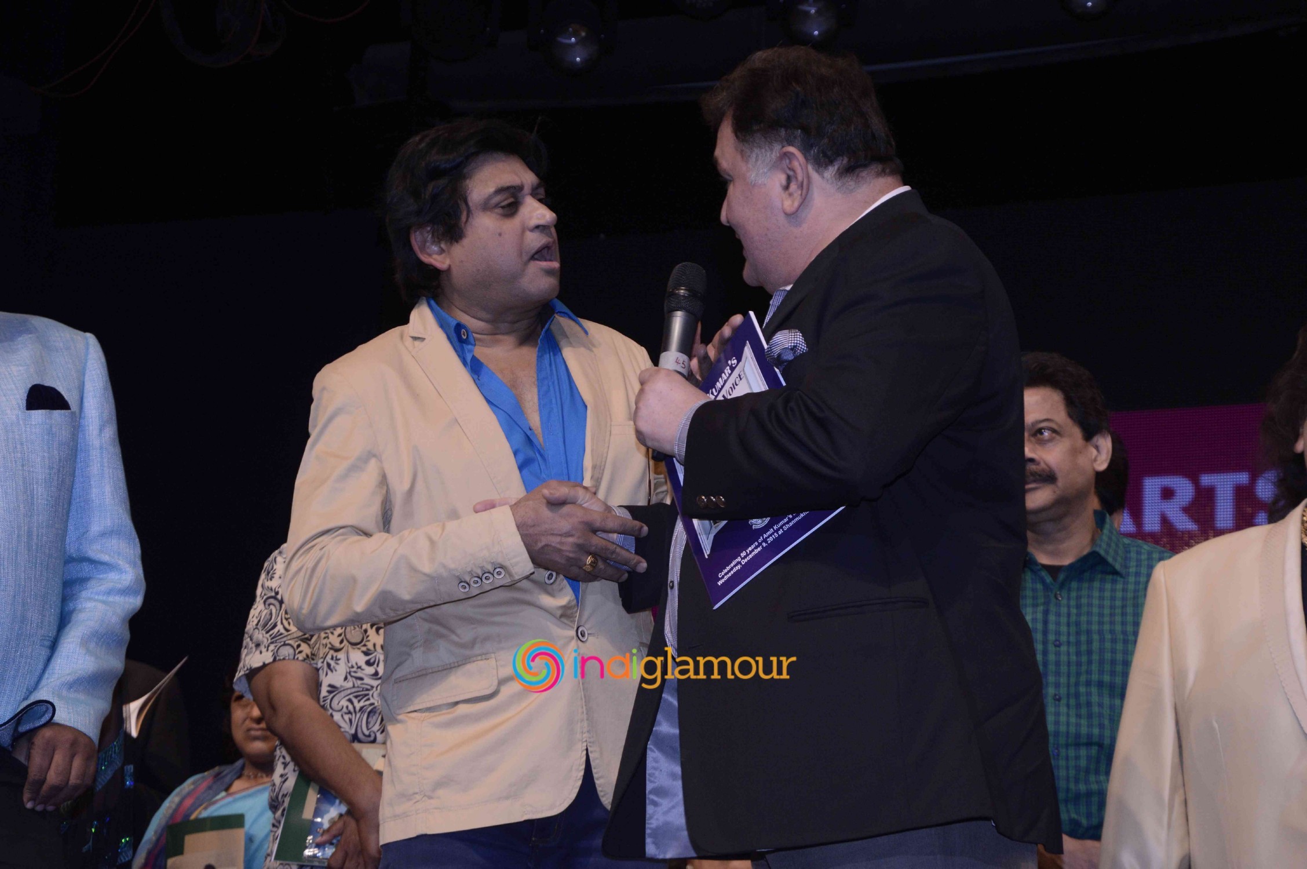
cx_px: 654
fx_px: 3809
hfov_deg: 19.5
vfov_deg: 13.0
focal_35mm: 105
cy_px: 434
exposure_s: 1/200
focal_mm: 70
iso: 800
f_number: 8
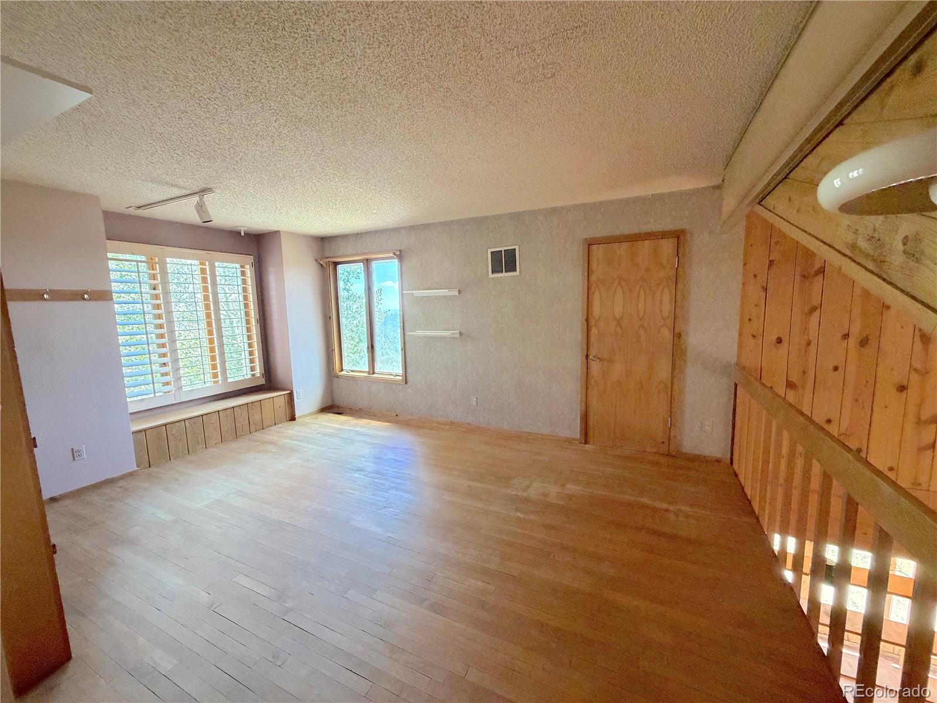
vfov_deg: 85.7
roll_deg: +1.8
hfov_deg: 102.1
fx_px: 379
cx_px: 468
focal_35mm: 14
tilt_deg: -7.2
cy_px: 352
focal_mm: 2.22
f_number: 2.2
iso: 500
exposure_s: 1/60
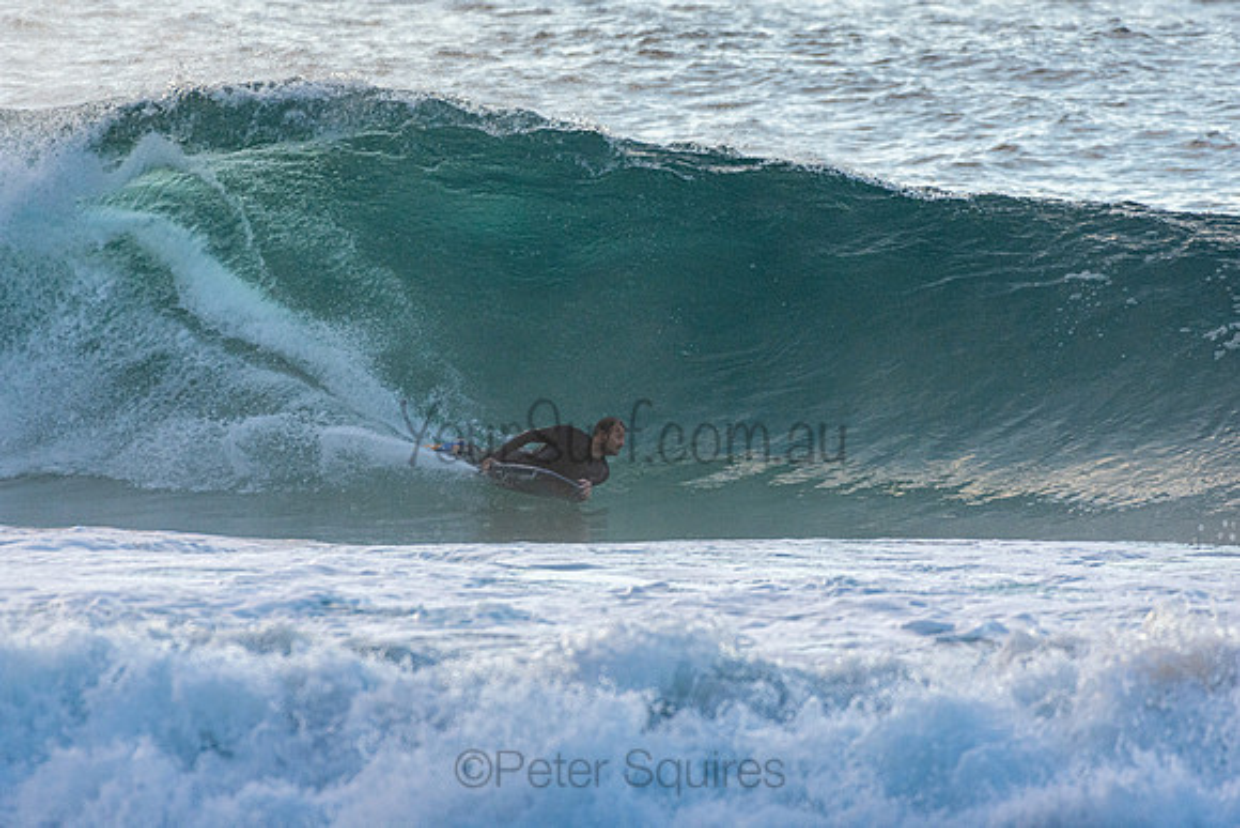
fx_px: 24805
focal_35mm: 720
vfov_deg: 1.9
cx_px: 620
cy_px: 414
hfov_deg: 2.9
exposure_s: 1/1000
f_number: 5.6
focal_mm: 480
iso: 560
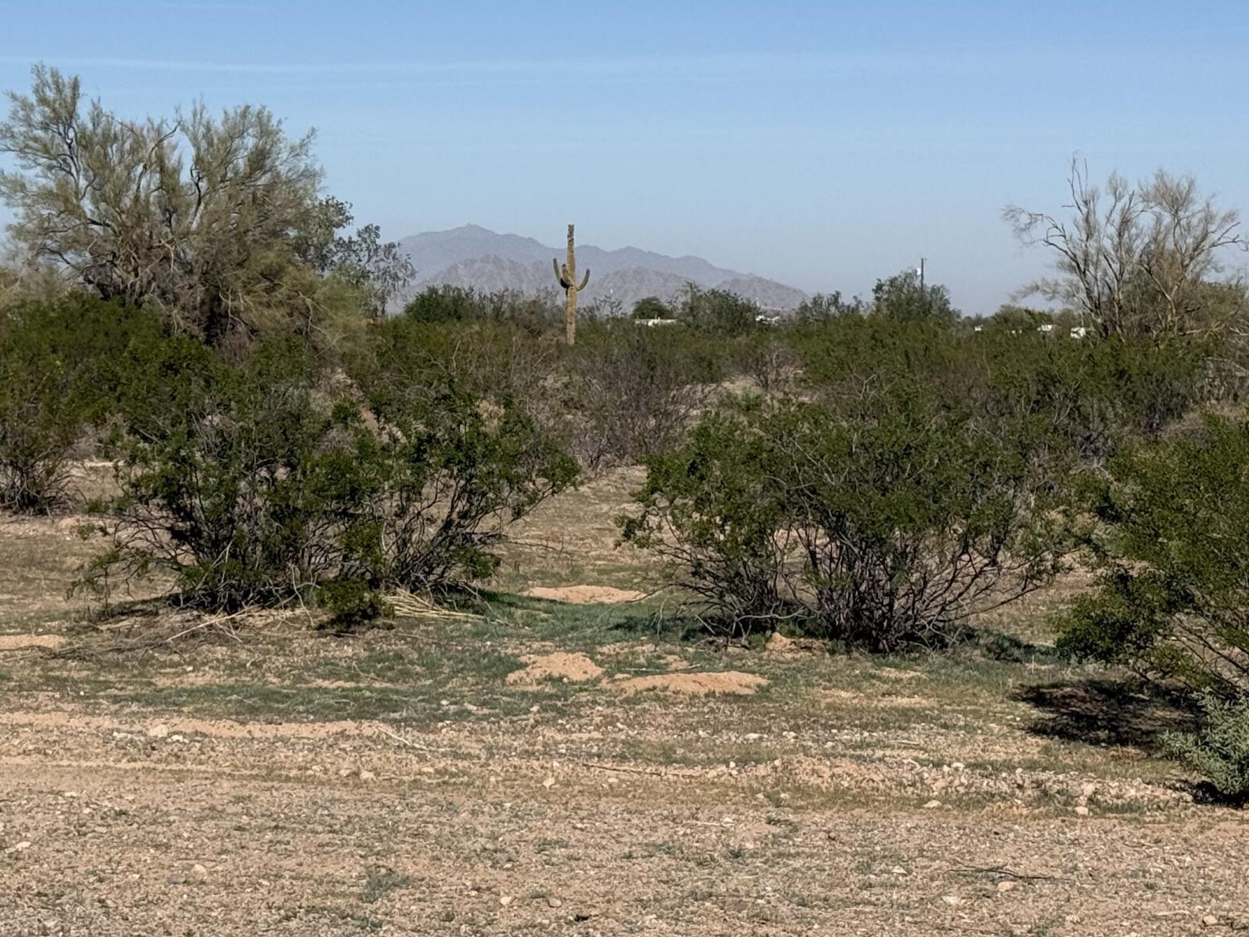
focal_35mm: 91
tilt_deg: -1.0
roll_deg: -0.2
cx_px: 384
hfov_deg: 21.4
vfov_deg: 16.2
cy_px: 379
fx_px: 3284
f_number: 1.78
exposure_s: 1/9901
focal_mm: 6.76
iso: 64
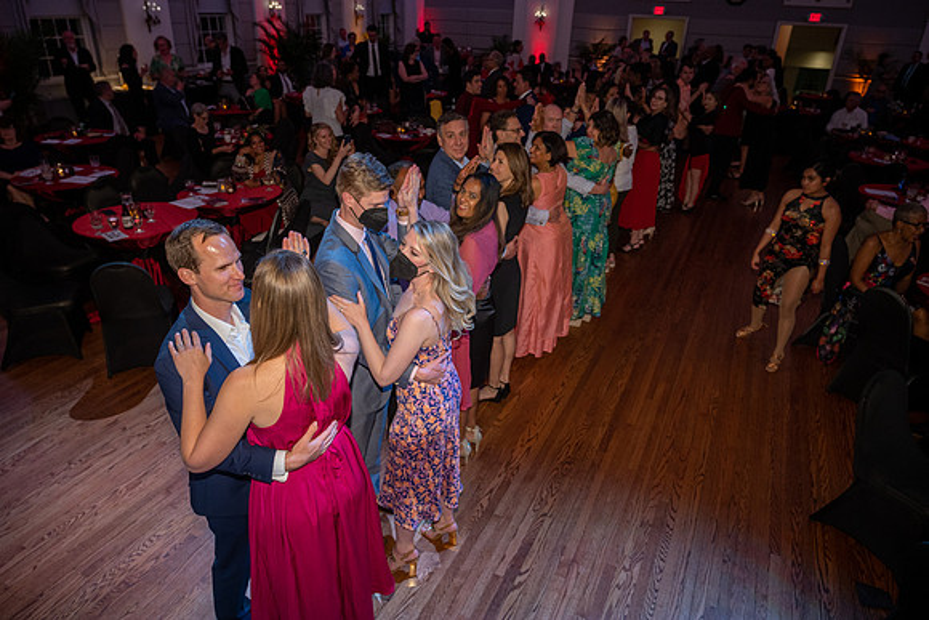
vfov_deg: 53.1
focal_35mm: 24
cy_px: 310
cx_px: 464
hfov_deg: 73.6
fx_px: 621
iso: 1600
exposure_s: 1/200
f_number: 4
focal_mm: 24
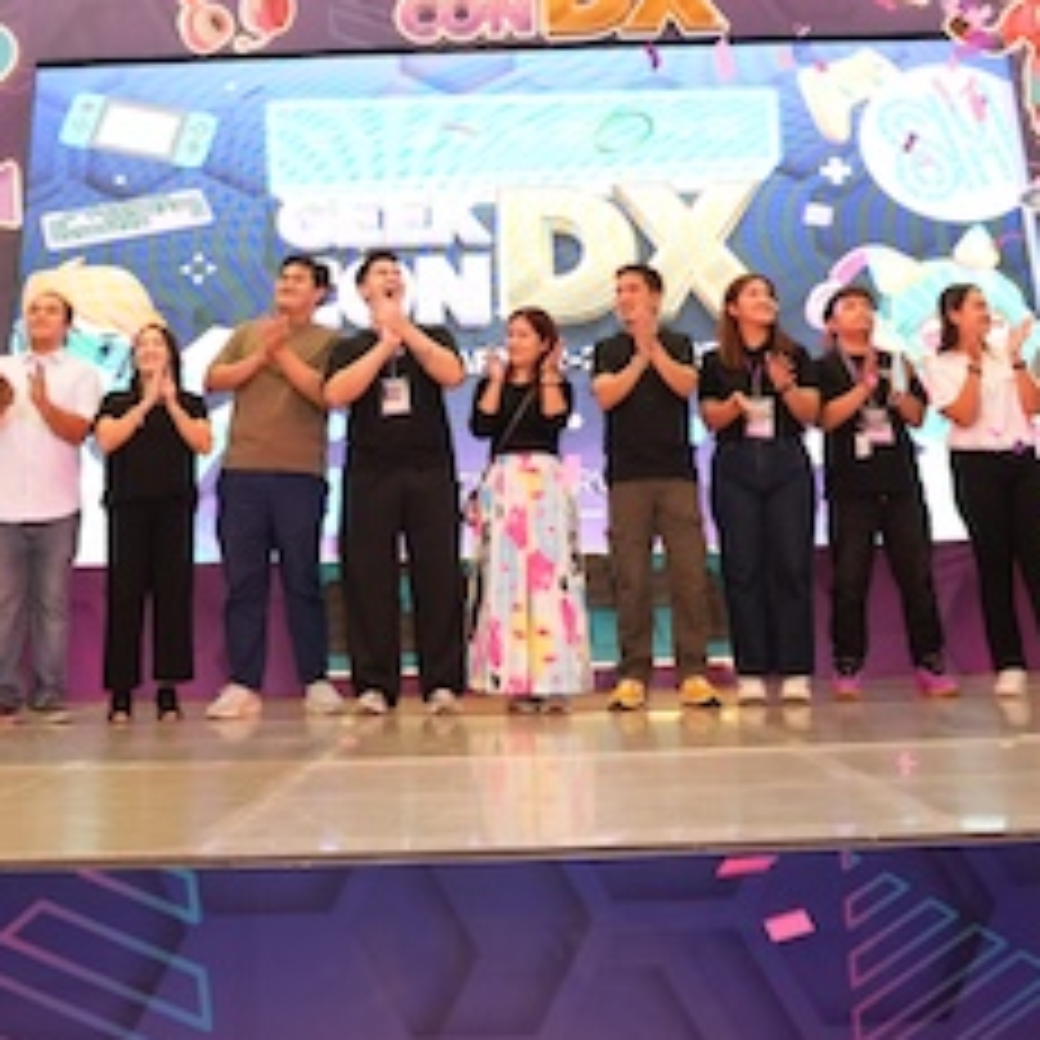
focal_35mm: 35
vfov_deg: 45.2
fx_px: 1190
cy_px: 230
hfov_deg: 47.2
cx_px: 495
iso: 1600
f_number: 4
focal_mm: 16
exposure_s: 1/160
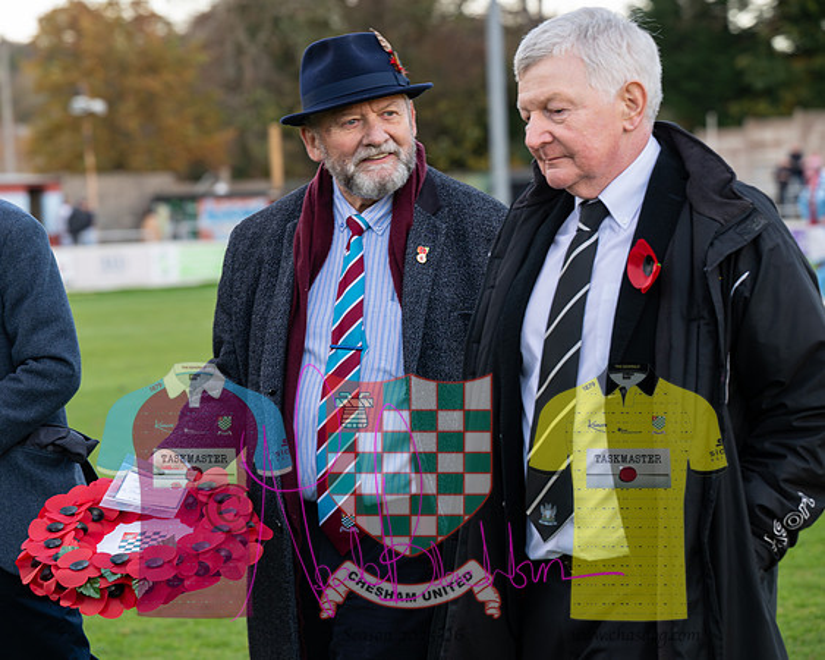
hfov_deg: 14.9
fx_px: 3155
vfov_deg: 11.9
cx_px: 274
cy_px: 317
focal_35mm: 129
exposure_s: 1/250
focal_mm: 103
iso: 400
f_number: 5
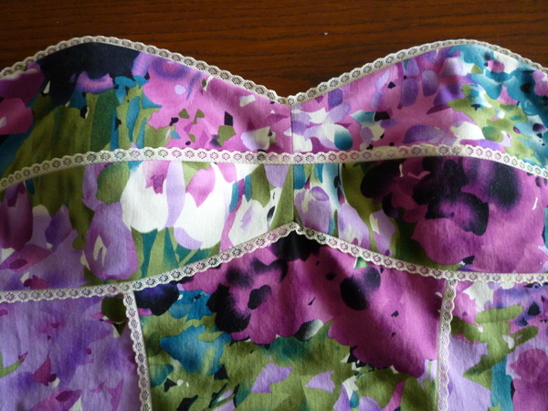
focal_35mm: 29
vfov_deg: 48.2
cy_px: 206
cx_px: 274
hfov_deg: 61.7
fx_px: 459
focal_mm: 5.2
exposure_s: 1/30
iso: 400
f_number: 3.3
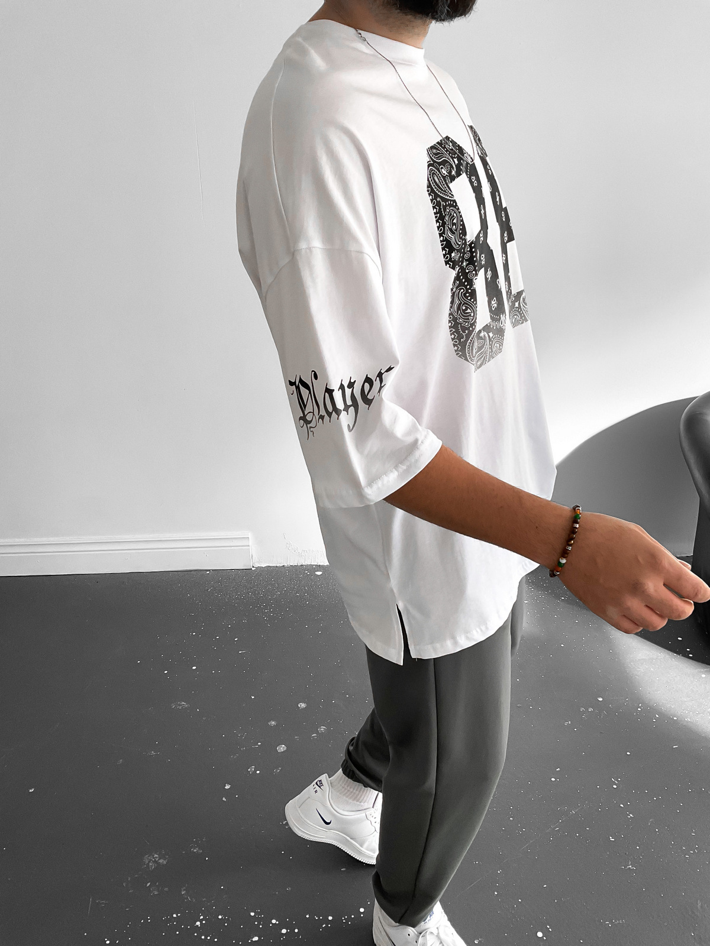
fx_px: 793
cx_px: 355
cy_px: 473
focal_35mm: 29
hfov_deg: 48.2
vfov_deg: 61.7
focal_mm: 3
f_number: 1.8
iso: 64
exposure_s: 1/80
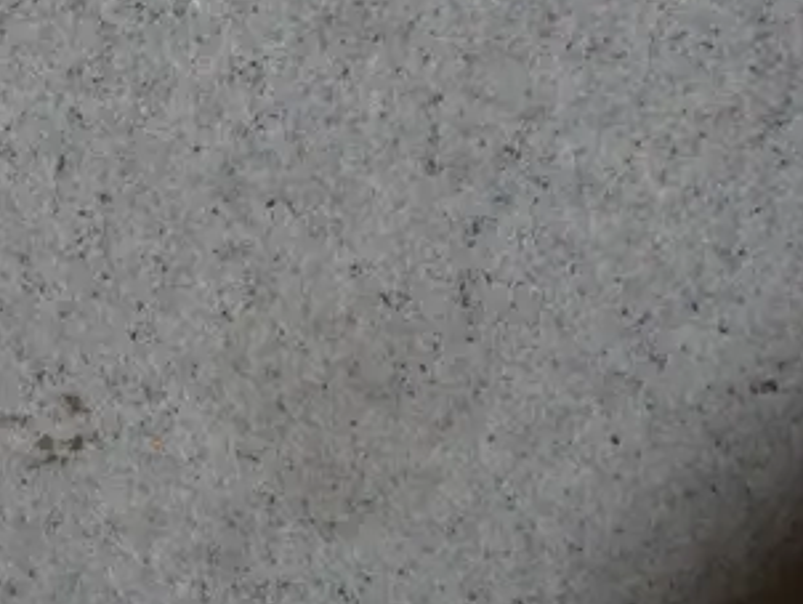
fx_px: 2995
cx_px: -471
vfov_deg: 11.2
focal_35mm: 129
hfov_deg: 14.1
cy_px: -220
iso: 320
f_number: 4.1
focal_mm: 19
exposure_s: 1/60
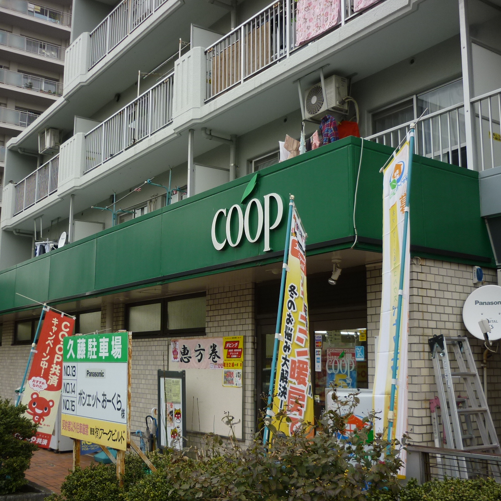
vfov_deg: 42.8
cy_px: 250
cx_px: 220
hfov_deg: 42.8
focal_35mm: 39
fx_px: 639
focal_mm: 5.5
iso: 80
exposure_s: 1/160
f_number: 2.8
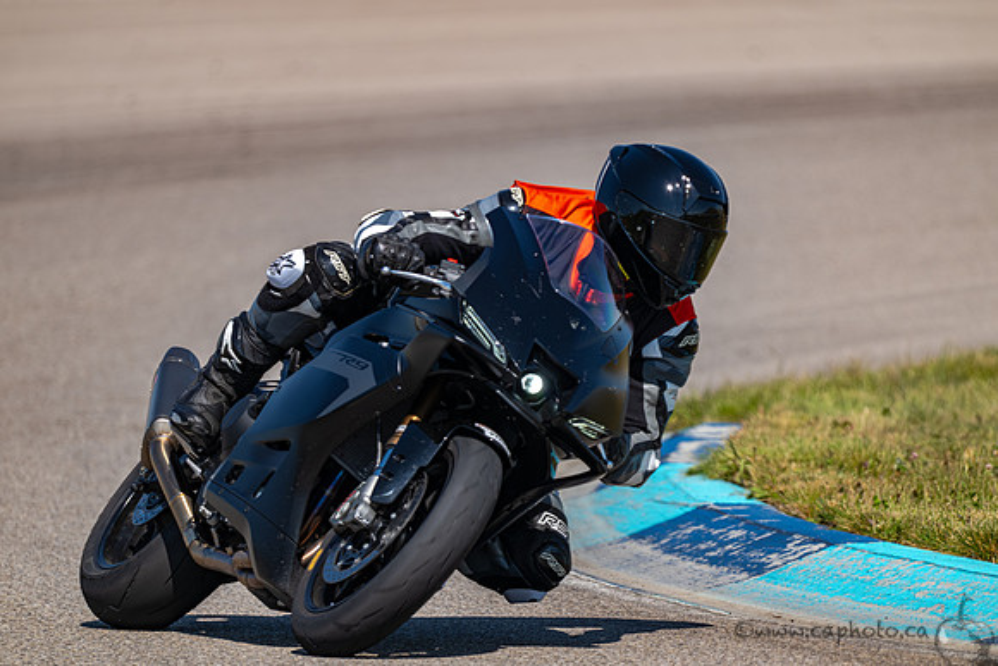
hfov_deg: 3.4
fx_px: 16636
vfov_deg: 2.3
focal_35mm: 600
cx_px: 499
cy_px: 333
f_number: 6.3
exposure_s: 1/1250
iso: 200
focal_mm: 600
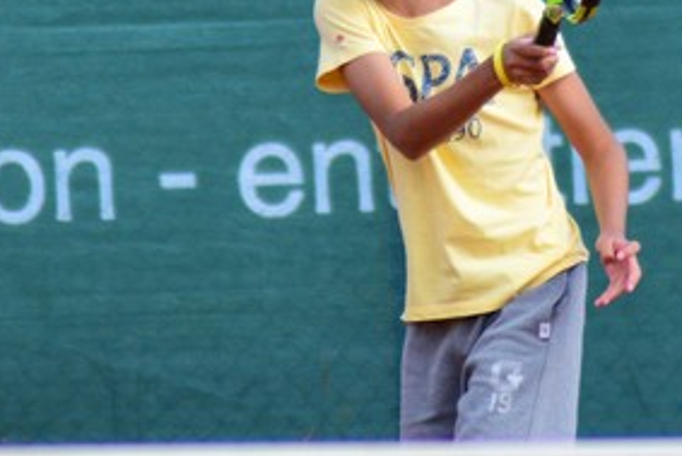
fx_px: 20564
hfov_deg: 1.9
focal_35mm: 1085
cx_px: 484
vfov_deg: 1.3
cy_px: -8
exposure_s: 1/1250
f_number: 4.8
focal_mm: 200
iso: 450
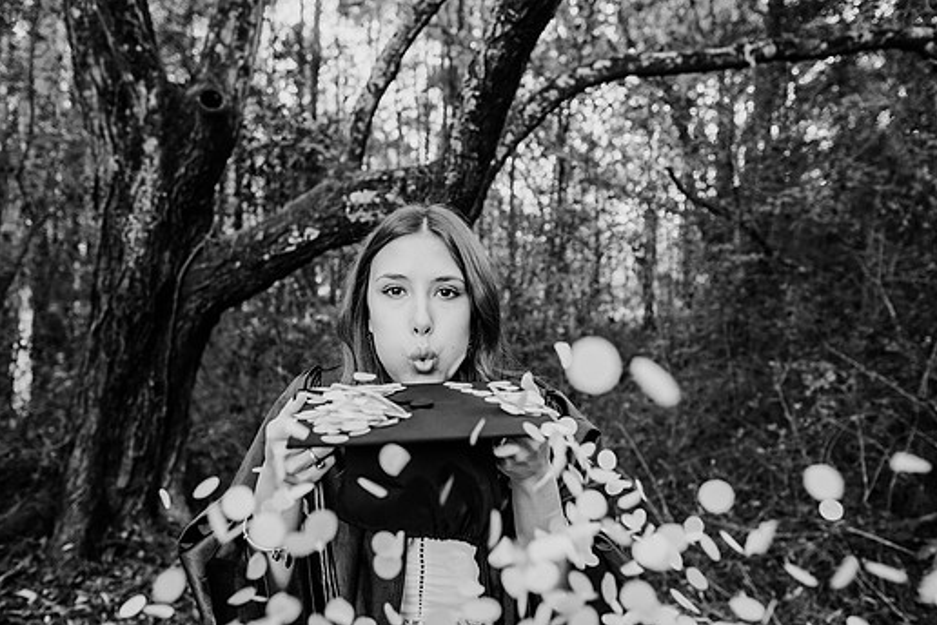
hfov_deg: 67.3
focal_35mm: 27
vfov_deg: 47.9
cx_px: 447
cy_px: 301
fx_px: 703
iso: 250
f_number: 2.8
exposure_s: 1/200
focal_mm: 24
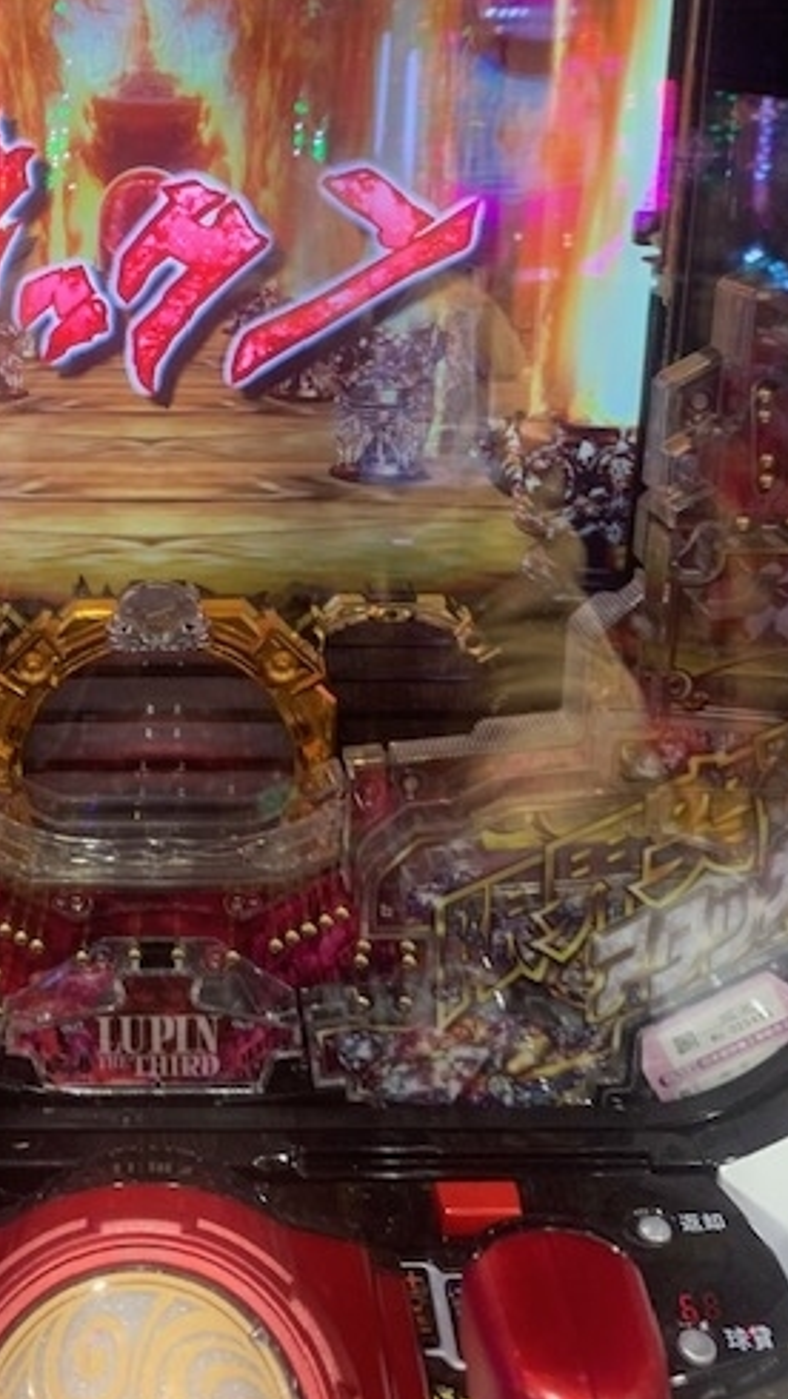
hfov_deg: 31.4
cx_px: 188
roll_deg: +1.1
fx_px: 1373
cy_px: 525
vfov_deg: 53.4
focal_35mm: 37
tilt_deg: -11.2
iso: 100
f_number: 1.8
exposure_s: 1/54
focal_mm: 4.25
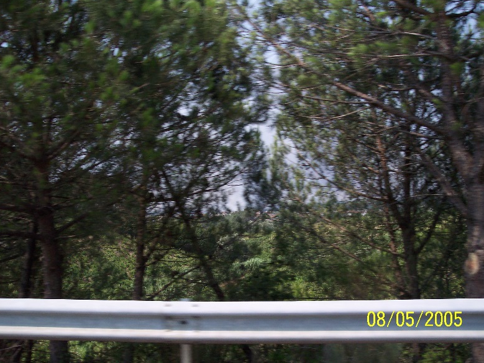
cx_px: 239
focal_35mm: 39
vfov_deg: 36.8
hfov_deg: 47.8
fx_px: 546
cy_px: 179
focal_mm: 8
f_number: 4.8
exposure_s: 1/500
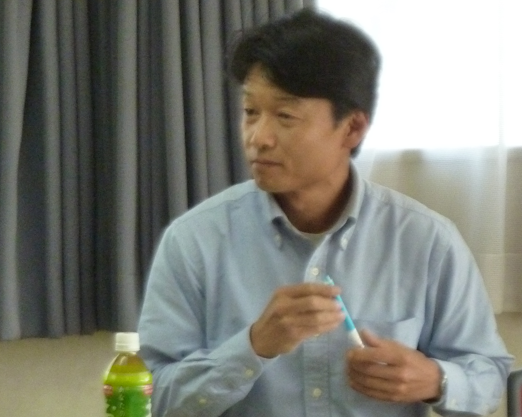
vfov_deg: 5.2
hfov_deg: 6.5
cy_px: 209
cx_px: 262
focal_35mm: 297
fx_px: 4588
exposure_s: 1/125
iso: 800
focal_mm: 25.9
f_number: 4.5
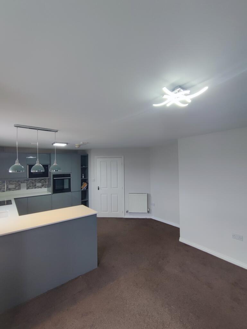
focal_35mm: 15
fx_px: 143
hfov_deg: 81.8
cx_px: 124
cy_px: 164
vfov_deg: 98.1
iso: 61
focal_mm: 1.66
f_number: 2.2
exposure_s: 1/50
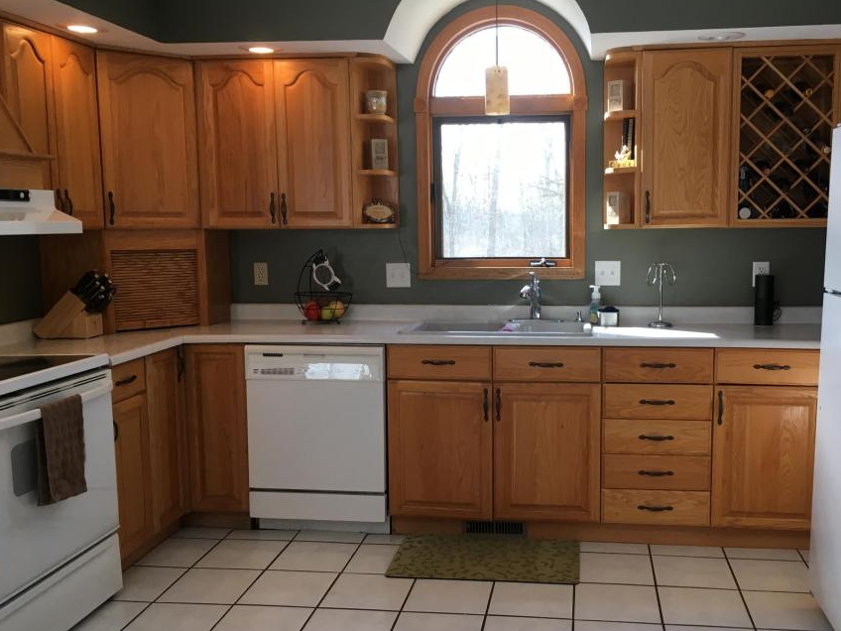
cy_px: 324
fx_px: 850
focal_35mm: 35
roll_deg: +1.3
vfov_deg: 40.7
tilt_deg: -5.8
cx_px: 487
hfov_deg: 52.4
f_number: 2.2
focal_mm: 4.15
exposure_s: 1/30
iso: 25
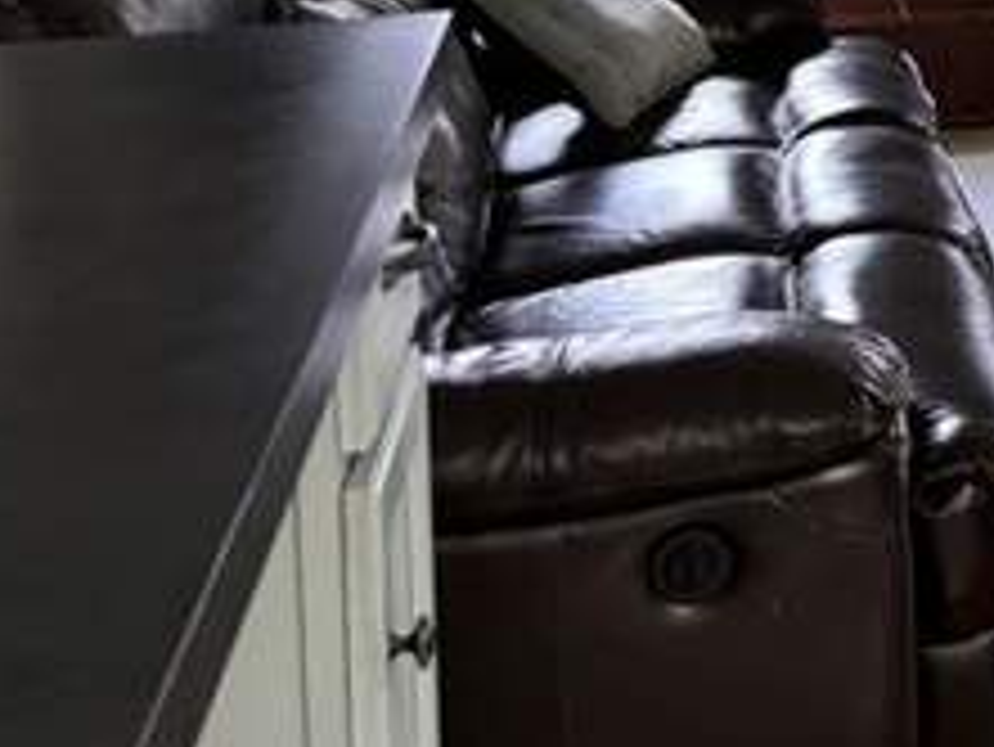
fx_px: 2701
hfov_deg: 17.3
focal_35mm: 94
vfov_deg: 14.8
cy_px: -328
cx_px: 1745
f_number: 1.6
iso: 200
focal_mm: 5.96
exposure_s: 1/60
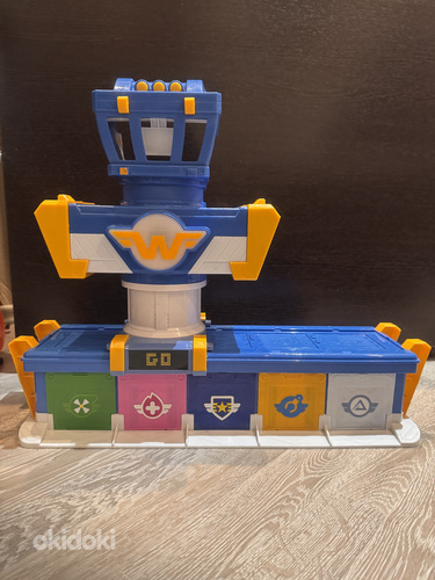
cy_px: 290
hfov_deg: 56.8
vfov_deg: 71.6
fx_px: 402
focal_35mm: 24
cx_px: 218
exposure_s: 1/50
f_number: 1.78
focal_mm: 6.76
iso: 640
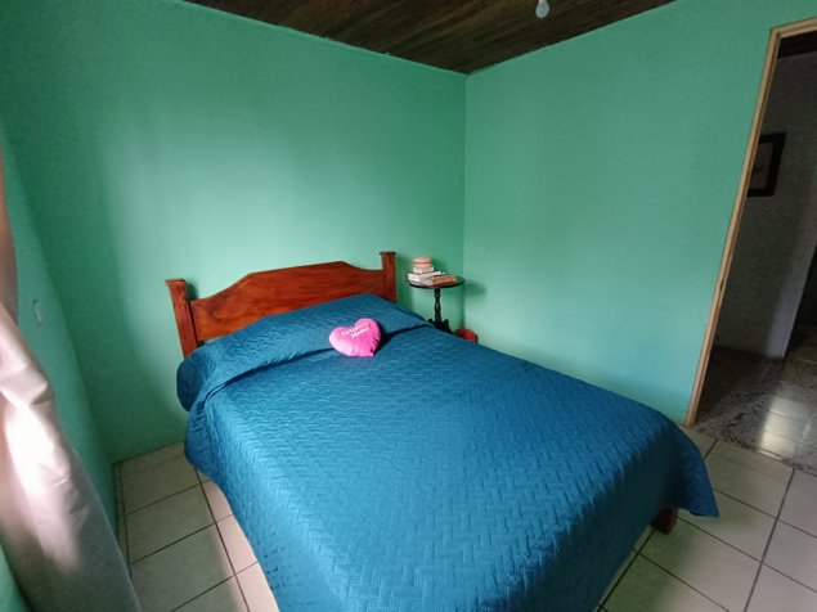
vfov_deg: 78.1
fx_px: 378
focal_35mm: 16
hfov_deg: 94.5
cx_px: 408
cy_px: 306
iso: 710
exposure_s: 1/50
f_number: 2.2
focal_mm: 1.66
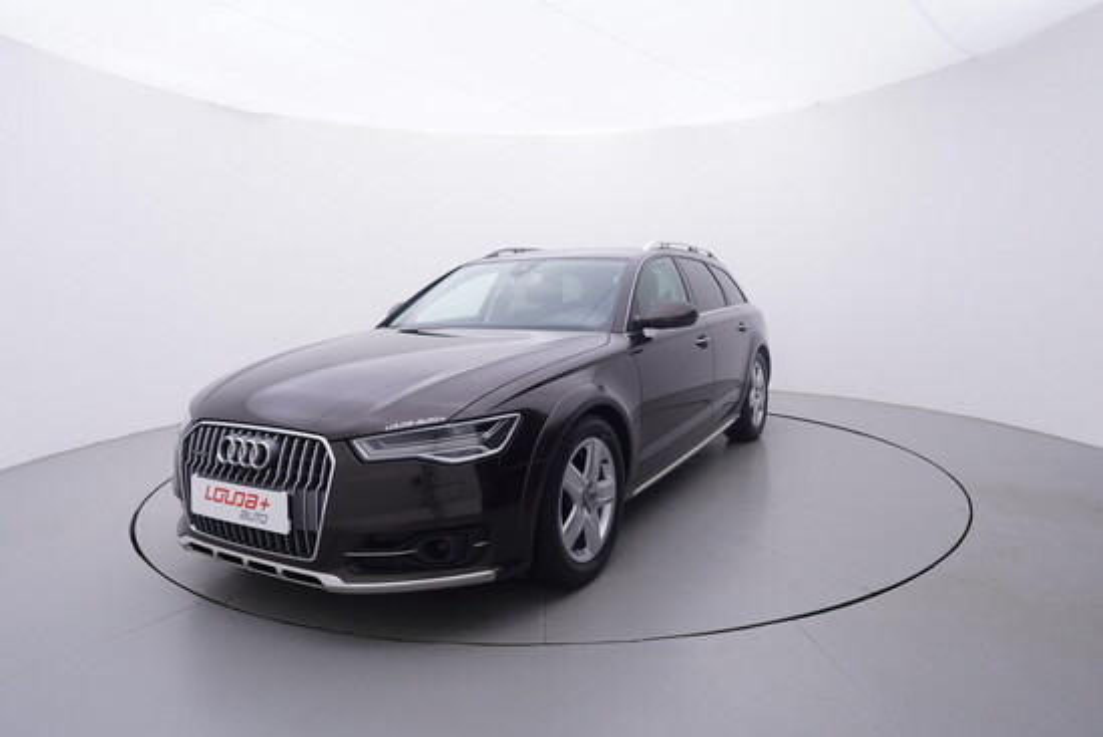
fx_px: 690
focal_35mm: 22
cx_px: 552
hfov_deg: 77.3
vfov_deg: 56.2
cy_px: 368
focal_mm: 15
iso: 200
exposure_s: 1/80
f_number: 5
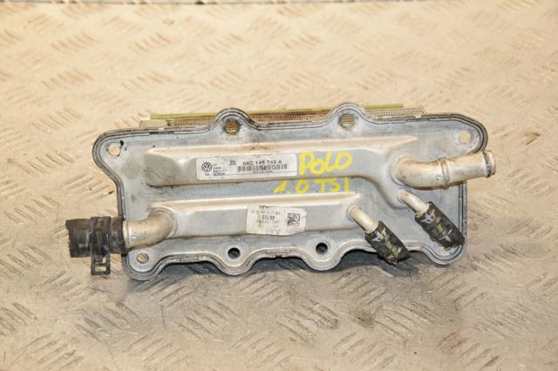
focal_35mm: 93
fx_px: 1441
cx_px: 279
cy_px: 186
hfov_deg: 21.9
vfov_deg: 14.7
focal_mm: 62
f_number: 6.3
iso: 1600
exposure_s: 1/200
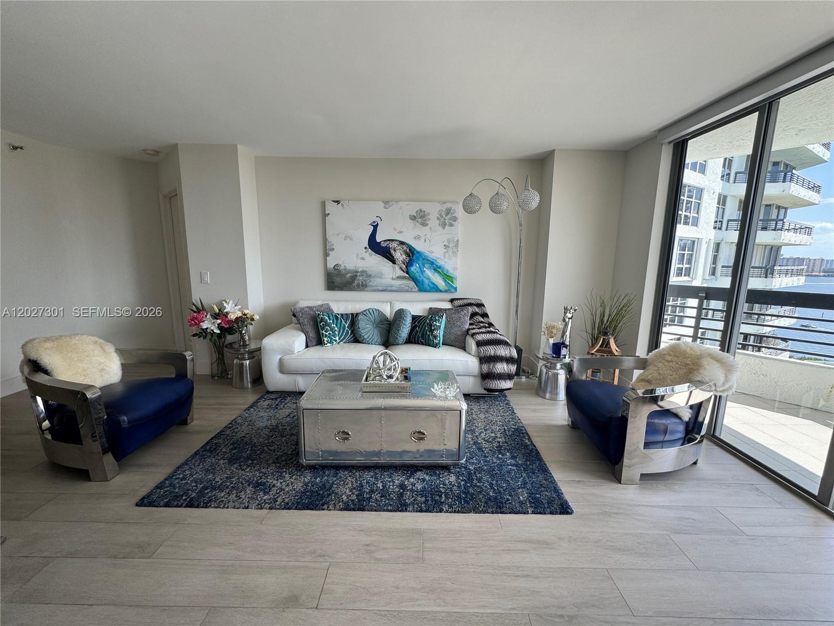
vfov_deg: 85.7
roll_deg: -1.1
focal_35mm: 14
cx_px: 417
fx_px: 337
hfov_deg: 102.1
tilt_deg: -9.8
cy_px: 313
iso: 50
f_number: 2.2
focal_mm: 2.22
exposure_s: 1/99
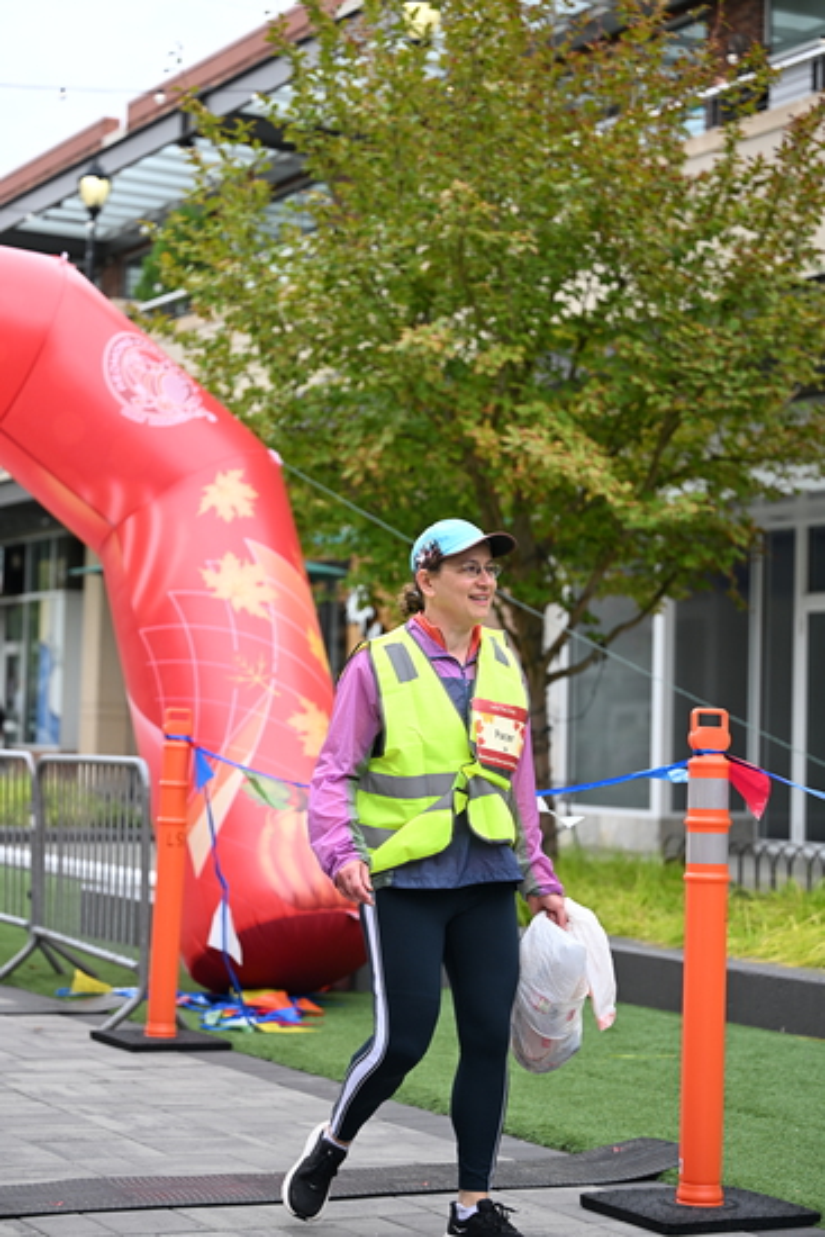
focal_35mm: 70
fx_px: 2405
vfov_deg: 28.8
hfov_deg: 19.5
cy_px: 618
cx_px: 412
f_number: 2.8
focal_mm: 70
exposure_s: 1/1250
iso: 400
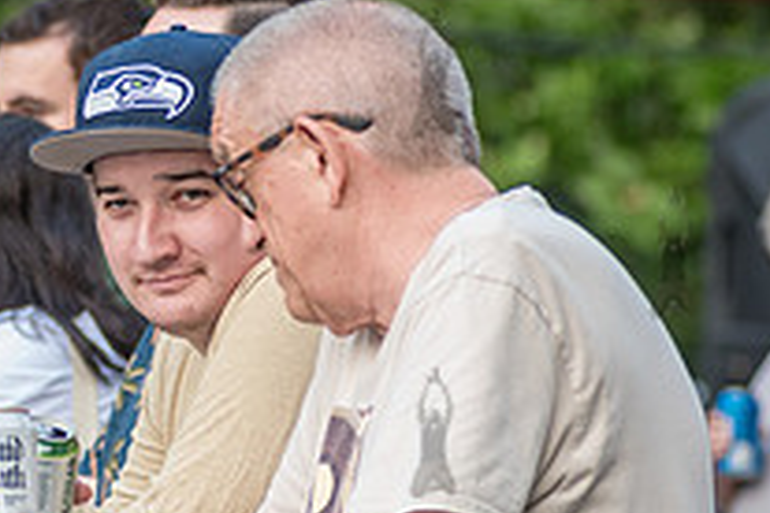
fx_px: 6716
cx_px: -48
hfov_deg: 6.5
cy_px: 251
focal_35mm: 314
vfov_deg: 4.4
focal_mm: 112
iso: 800
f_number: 3.2
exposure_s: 1/320
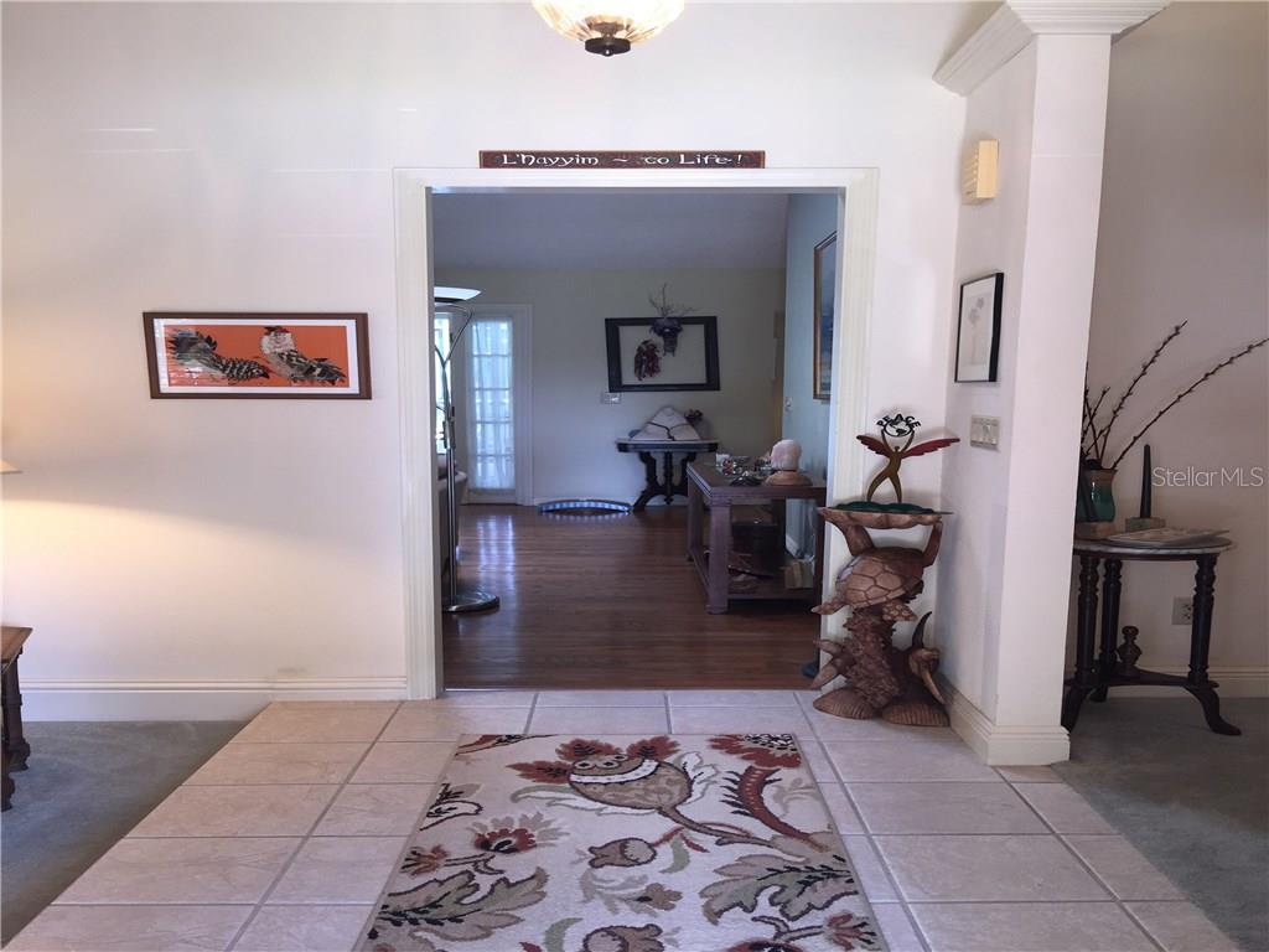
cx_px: 634
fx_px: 1063
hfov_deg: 61.7
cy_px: 476
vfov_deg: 48.2
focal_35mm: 29
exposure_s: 1/30
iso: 40
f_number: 2.2
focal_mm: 4.15
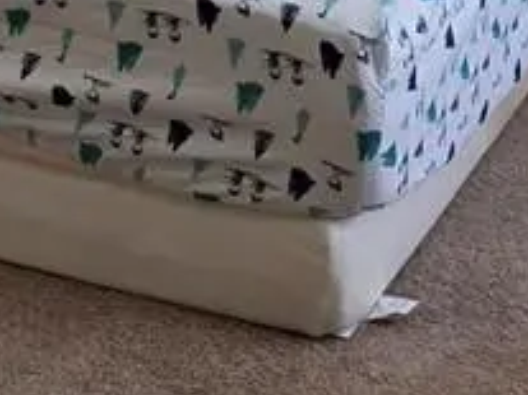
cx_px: -306
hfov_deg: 10.7
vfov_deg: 7.7
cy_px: -573
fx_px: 2713
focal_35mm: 178
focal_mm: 6.25
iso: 80
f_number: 1.7
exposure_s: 1/120
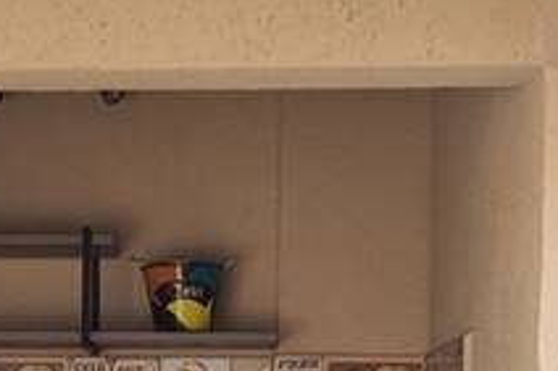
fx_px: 1425
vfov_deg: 13.9
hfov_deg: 21.9
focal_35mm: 92
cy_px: 555
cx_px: 132
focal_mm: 2.22
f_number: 2.2
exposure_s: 1/288
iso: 64
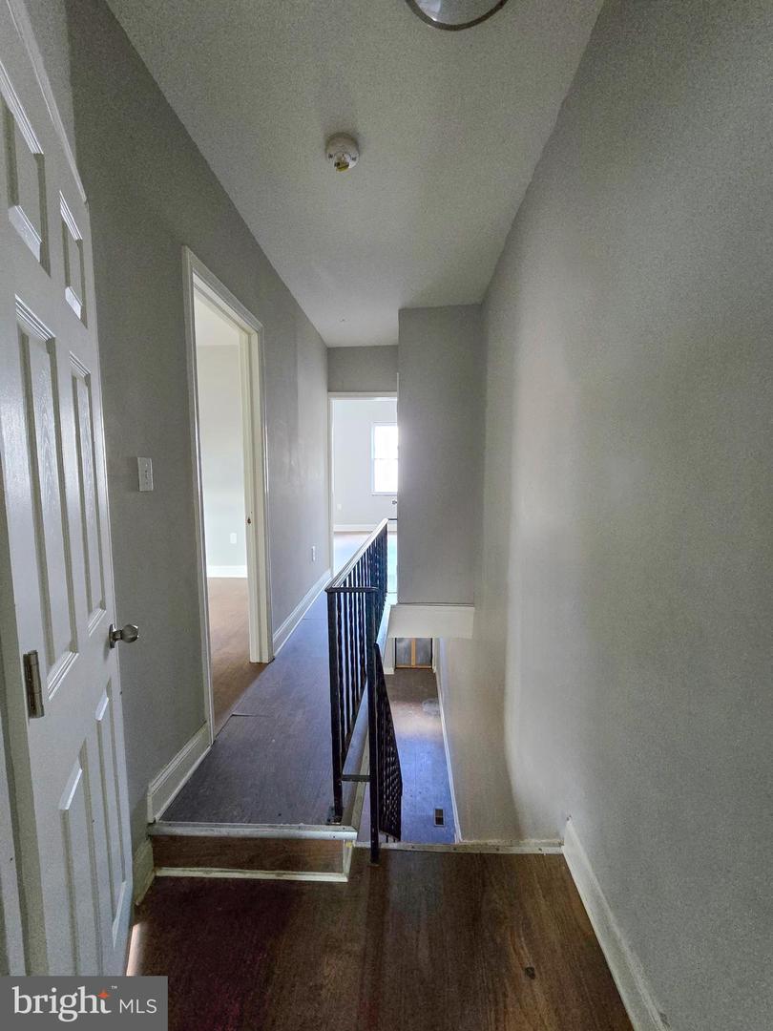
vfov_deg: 106.2
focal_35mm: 13
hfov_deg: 89.9
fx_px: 387
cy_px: 516
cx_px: 386
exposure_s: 1/60
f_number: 2.2
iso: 1000
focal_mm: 2.2
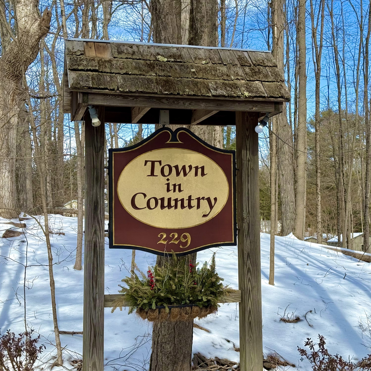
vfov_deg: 30.0
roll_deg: +1.4
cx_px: 210
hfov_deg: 30.0
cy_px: 185
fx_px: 691
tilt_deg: +4.4
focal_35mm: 57
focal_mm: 6.76
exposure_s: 1/2494
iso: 64
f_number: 1.78
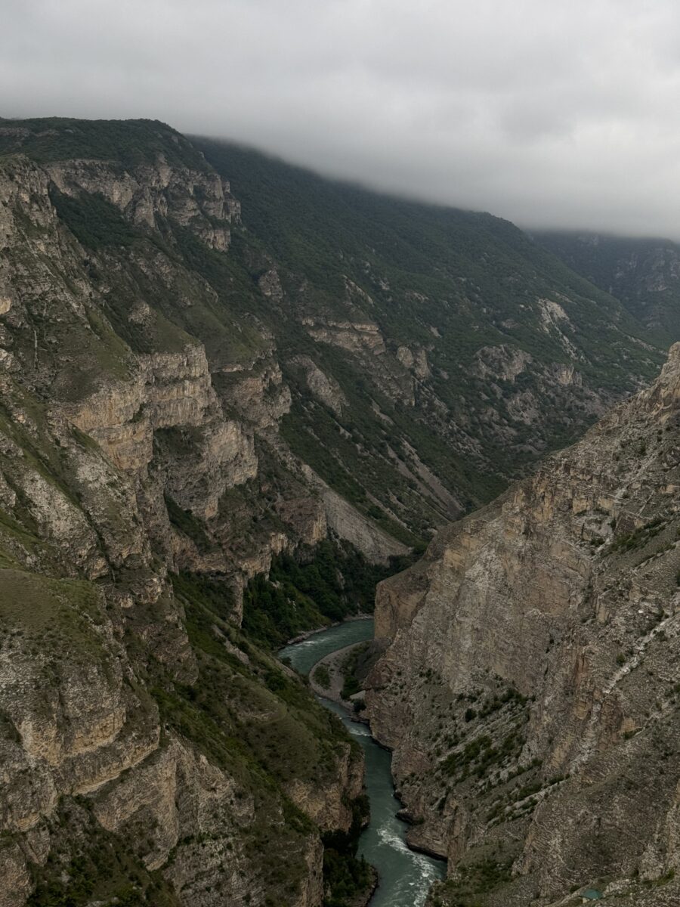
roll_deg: -4.1
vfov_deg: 39.7
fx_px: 1257
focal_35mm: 48
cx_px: 340
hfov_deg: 30.3
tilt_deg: -5.2
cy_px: 454
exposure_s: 1/309
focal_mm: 6.76
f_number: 1.78
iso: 64
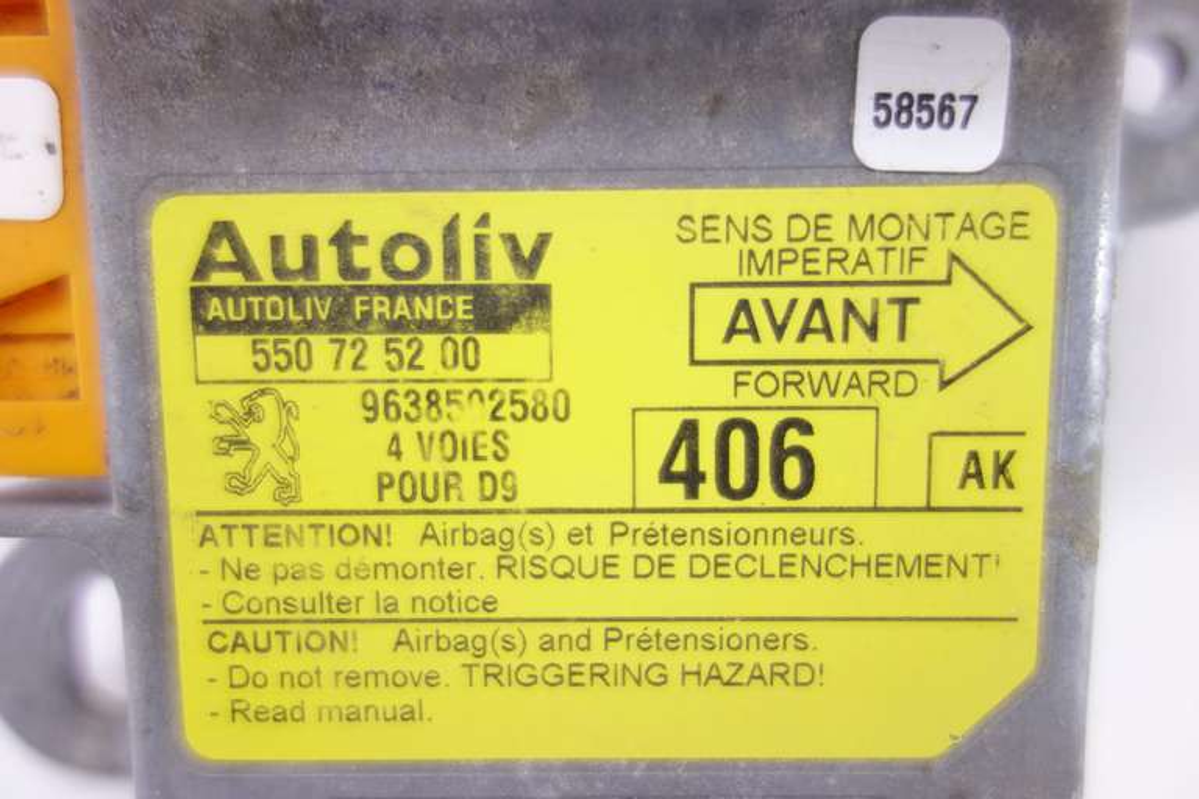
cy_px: 400
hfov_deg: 65.5
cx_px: 600
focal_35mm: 28
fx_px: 932
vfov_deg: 46.4
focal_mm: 10.4
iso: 125
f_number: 1.8
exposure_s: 1/80
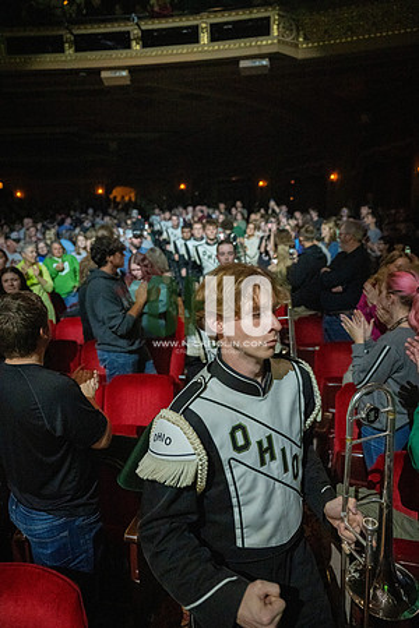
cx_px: 210
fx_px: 419
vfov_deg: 73.7
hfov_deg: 53.1
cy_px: 314
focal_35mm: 24
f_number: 2.8
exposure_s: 1/500
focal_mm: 24
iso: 12800
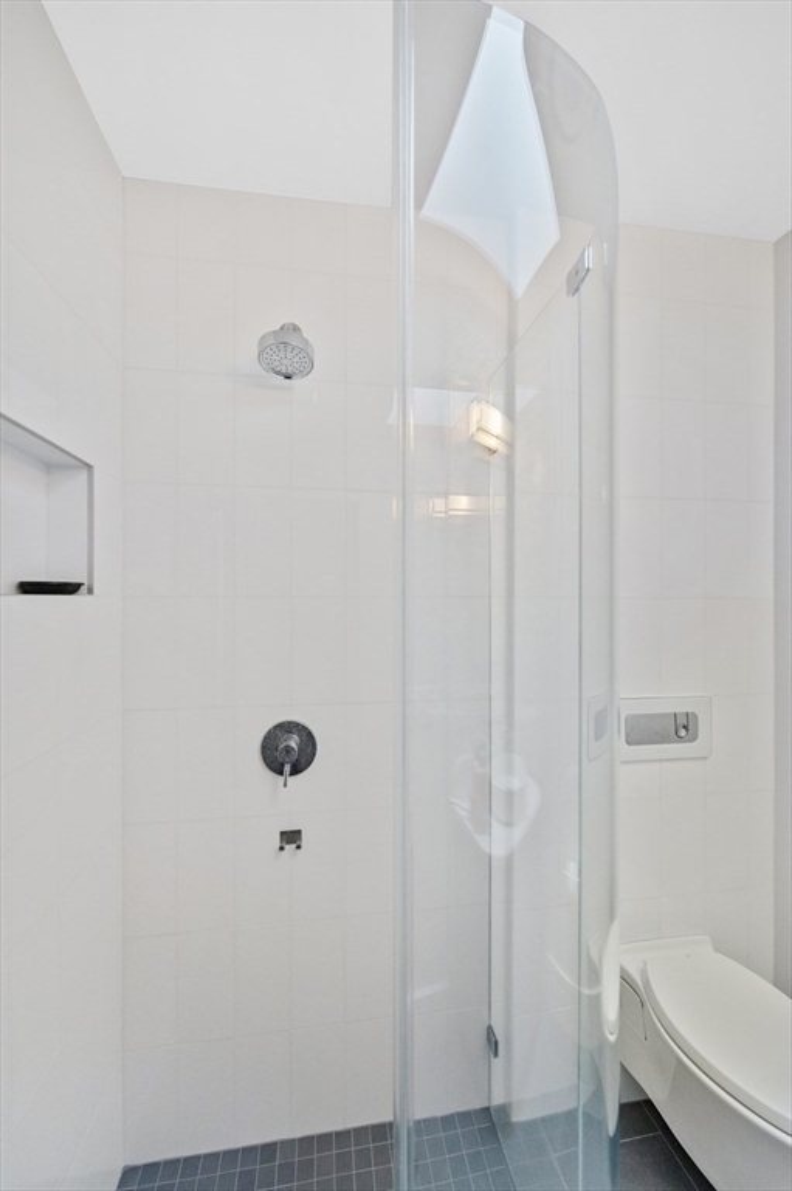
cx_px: 396
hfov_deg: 81.1
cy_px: 596
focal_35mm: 14
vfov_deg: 104.3
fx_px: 463
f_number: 5.6
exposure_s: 1/100
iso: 800
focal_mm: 14
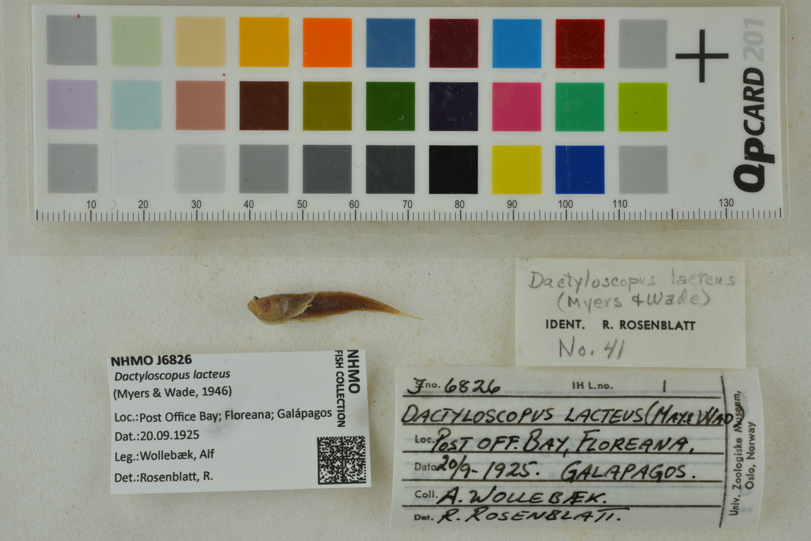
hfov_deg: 33.4
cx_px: 406
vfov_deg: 22.6
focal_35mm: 60
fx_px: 1352
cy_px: 270
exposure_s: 1/200
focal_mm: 60
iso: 800
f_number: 16
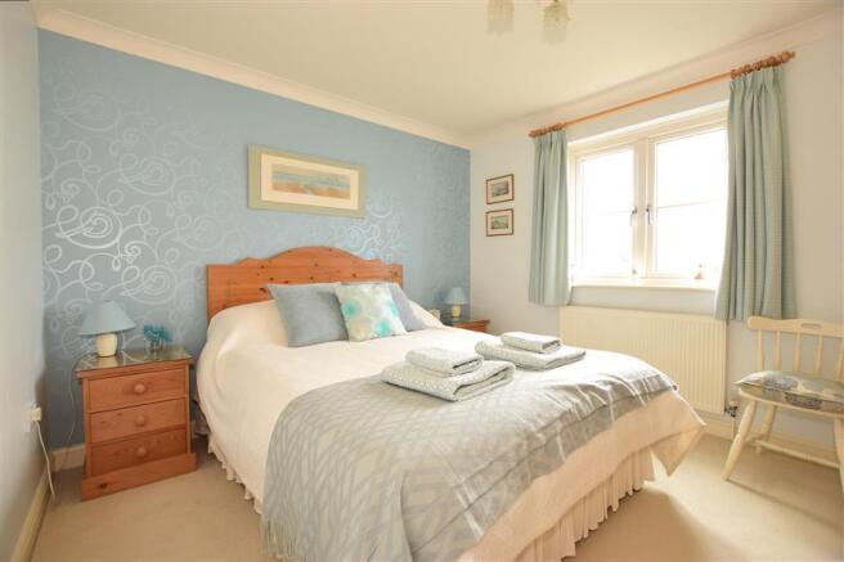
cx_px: 422
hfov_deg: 100.4
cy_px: 281
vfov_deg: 77.3
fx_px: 352
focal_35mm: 15
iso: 200
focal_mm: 10
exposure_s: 1/50
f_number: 5
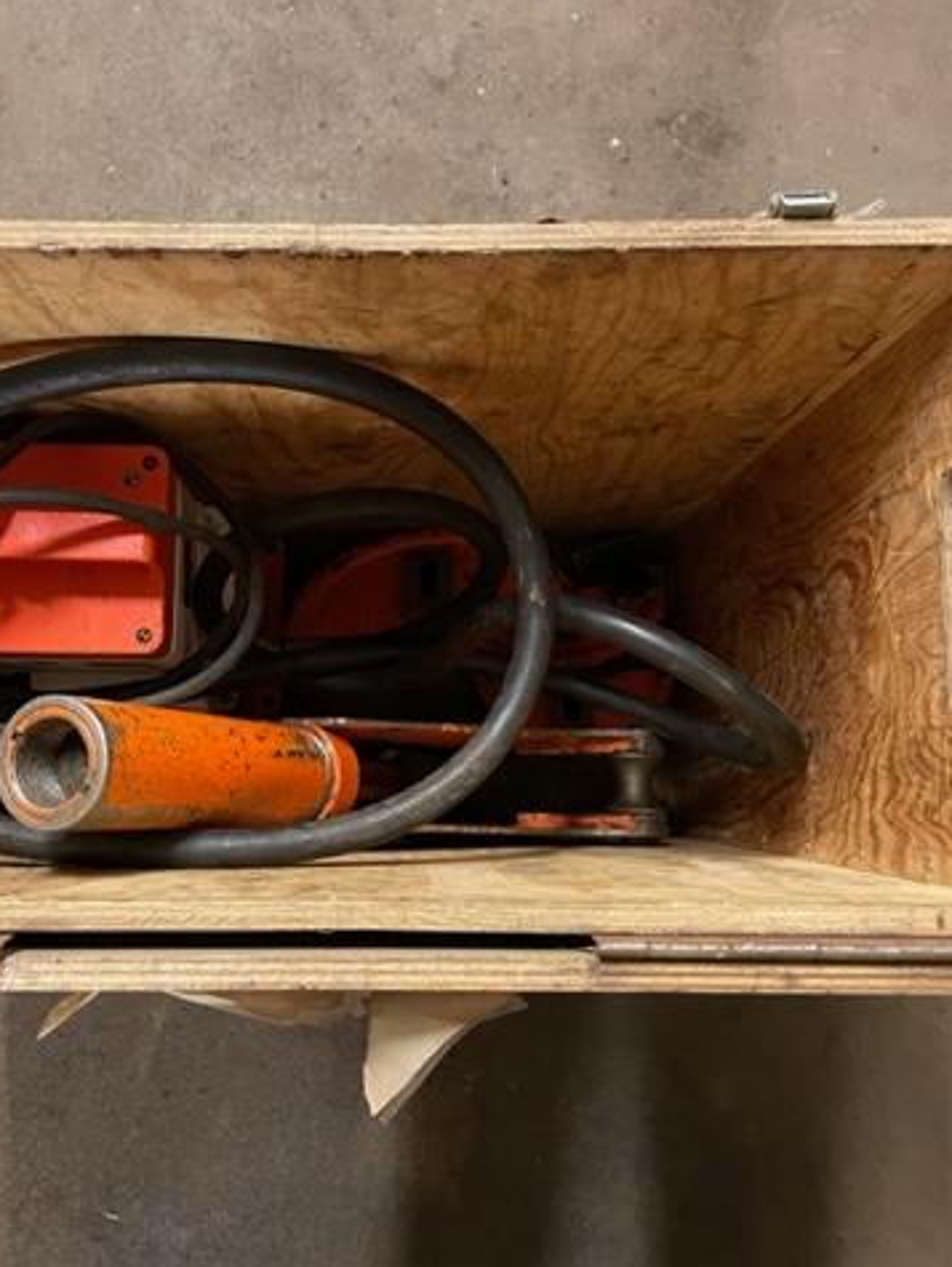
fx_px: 1282
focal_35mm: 35
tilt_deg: -84.1
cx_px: 357
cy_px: 629
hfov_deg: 40.5
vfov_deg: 52.6
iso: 500
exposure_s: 1/50
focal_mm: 4.2
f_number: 1.6
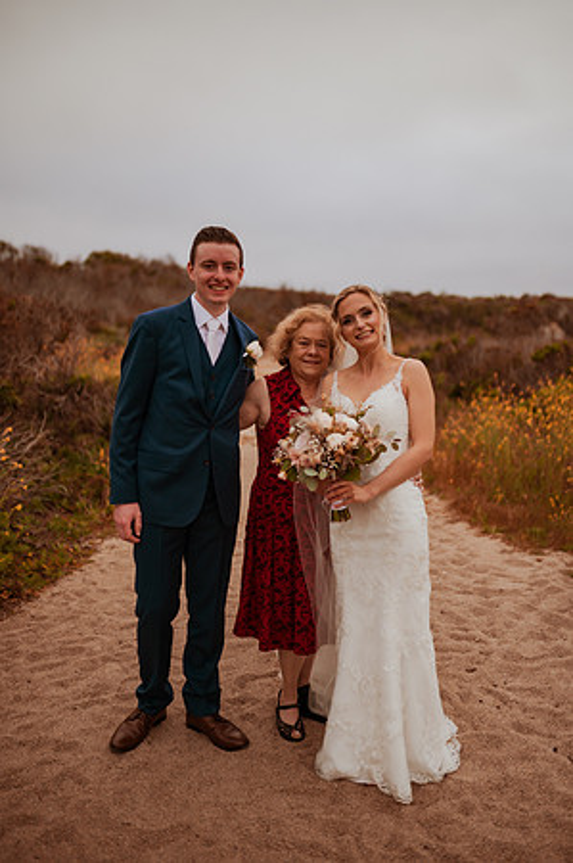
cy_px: 432
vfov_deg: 54.5
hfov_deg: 37.8
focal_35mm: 35
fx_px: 837
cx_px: 286
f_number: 1.4
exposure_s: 1/4000
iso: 500
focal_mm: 35
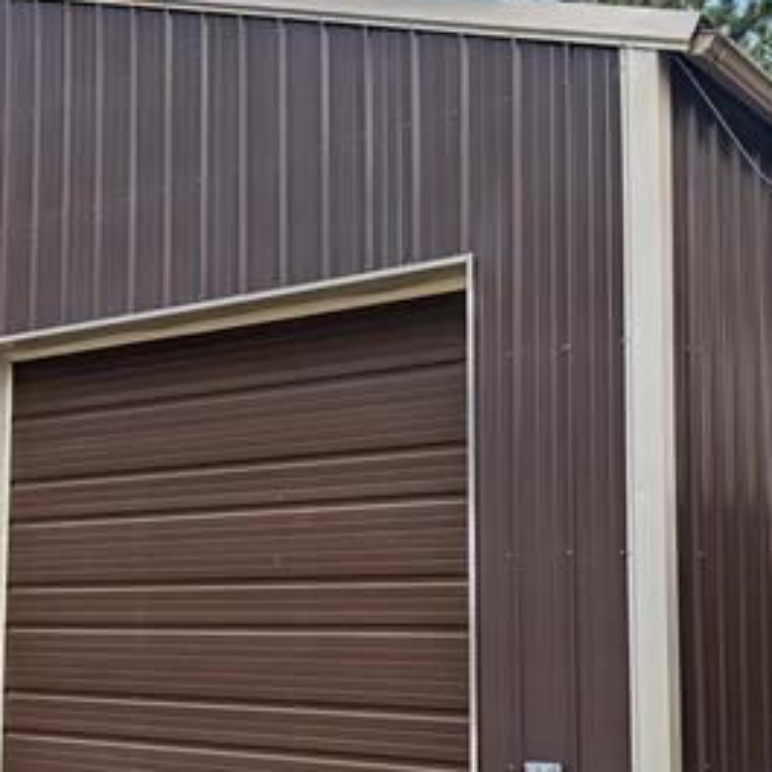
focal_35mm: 51
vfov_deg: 33.2
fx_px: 1287
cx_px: 383
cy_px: 481
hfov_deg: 33.4
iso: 21
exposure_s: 1/732
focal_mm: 6.9
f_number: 1.68
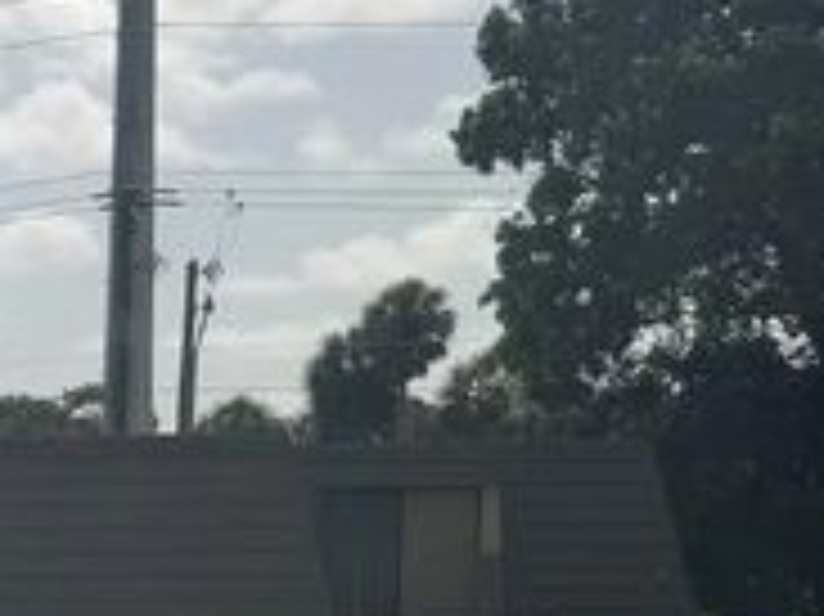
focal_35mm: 84
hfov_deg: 18.9
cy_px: 670
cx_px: -585
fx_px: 1998
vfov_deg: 17.0
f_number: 1.78
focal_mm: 6.76
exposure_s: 1/3413
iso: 80
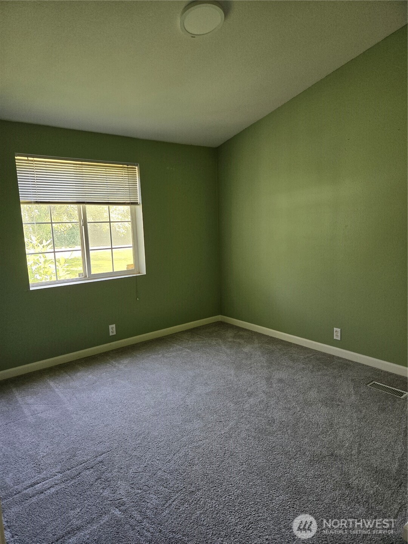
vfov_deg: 73.9
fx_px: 361
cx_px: 204
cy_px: 272
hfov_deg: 58.9
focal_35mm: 23
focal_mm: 5.4
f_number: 1.8
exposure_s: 1/120
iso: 200
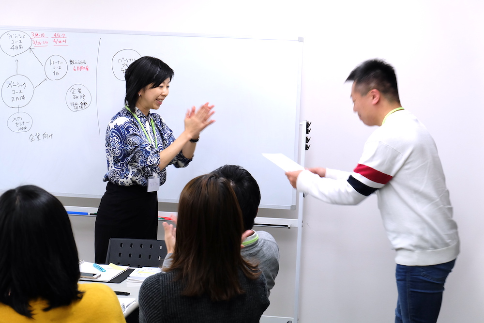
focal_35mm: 75
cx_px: 242
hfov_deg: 27.0
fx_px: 1008
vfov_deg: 18.2
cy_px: 162
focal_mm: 50
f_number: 5.6
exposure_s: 1/60
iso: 800
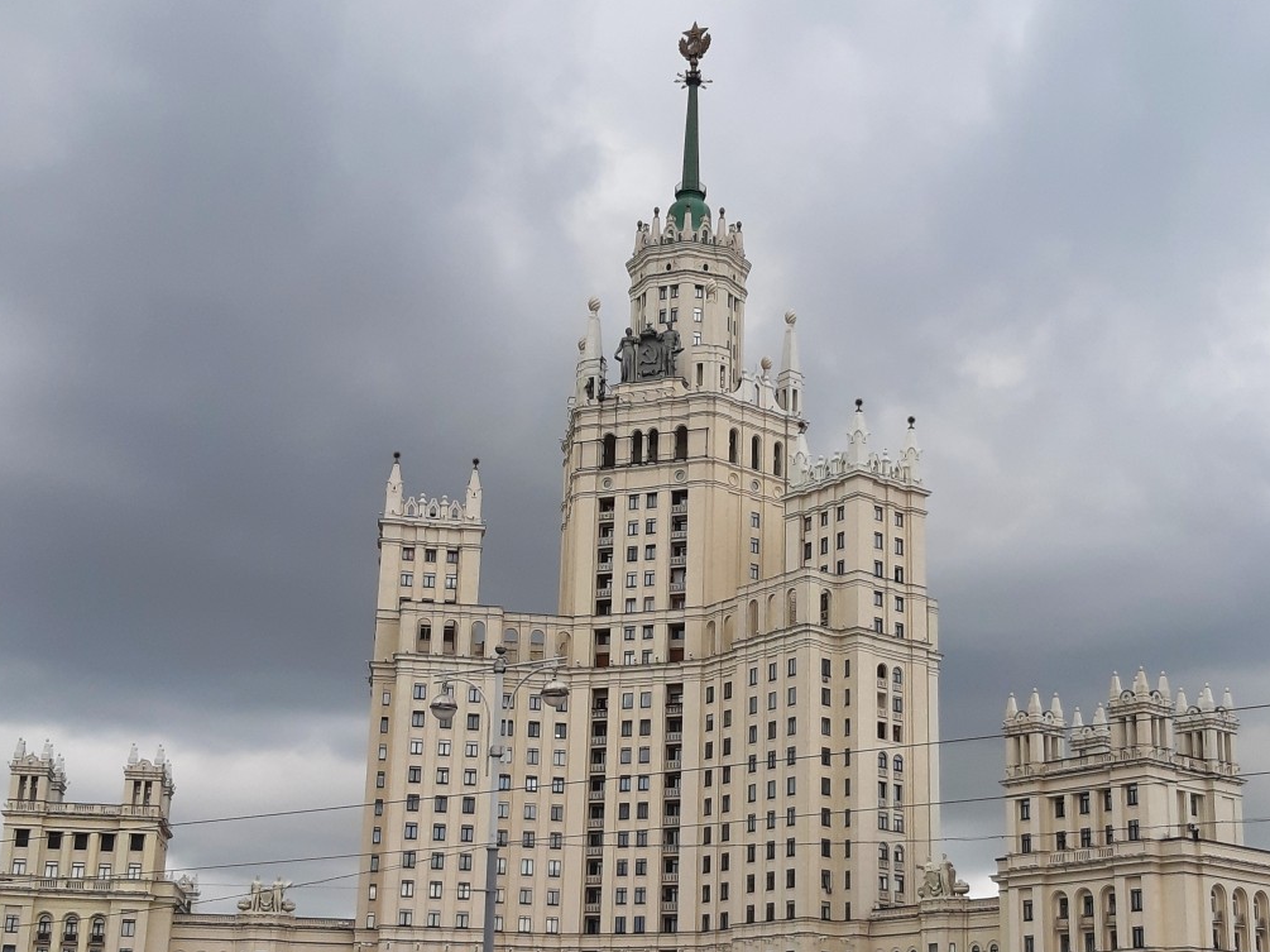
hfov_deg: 43.9
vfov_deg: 33.4
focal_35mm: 43
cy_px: 608
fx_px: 1577
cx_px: 655
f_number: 1.7
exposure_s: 1/112
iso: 40
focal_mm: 3.93
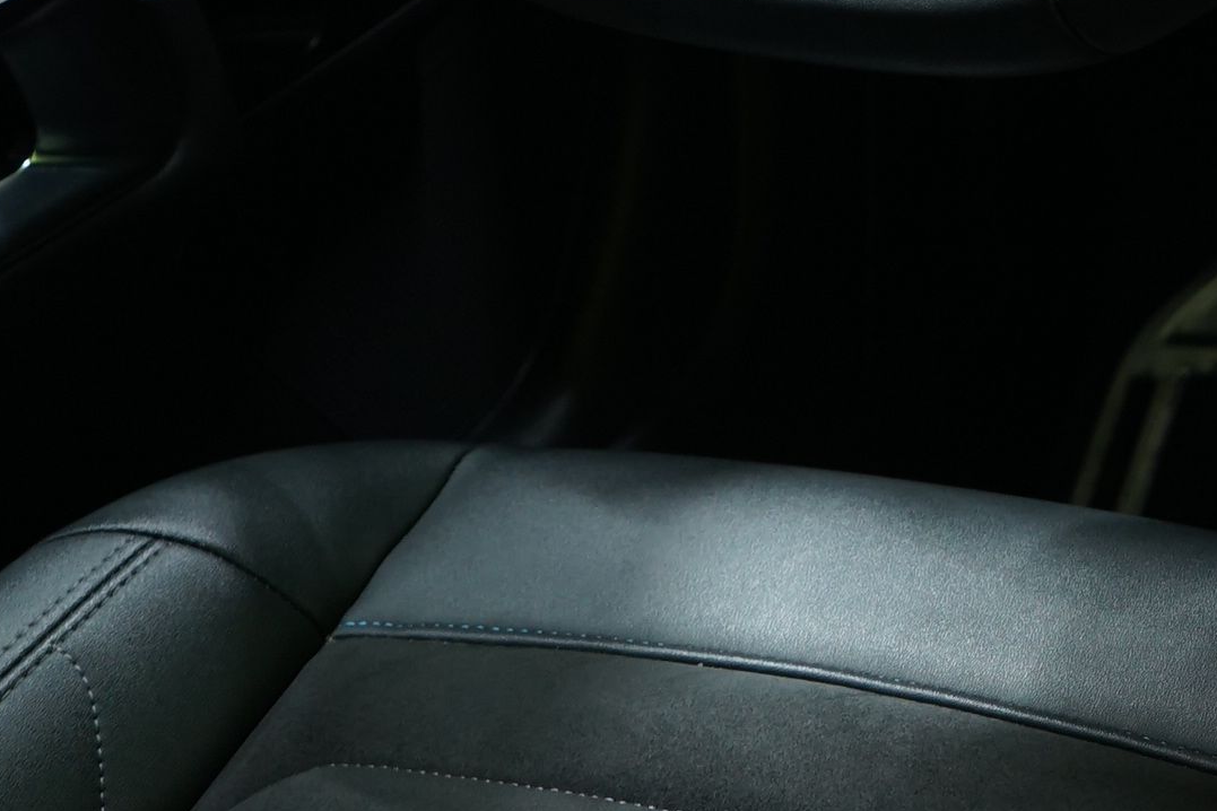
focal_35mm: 106
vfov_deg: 12.0
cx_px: 1710
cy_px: -613
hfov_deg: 17.7
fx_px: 3583
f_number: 4.5
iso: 800
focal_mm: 29
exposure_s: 1/20
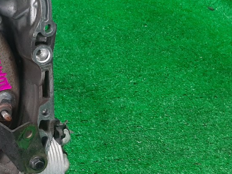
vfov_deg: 21.2
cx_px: -64
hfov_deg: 24.8
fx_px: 462
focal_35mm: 69
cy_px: 118
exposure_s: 1/50
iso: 96
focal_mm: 3.93
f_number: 1.7
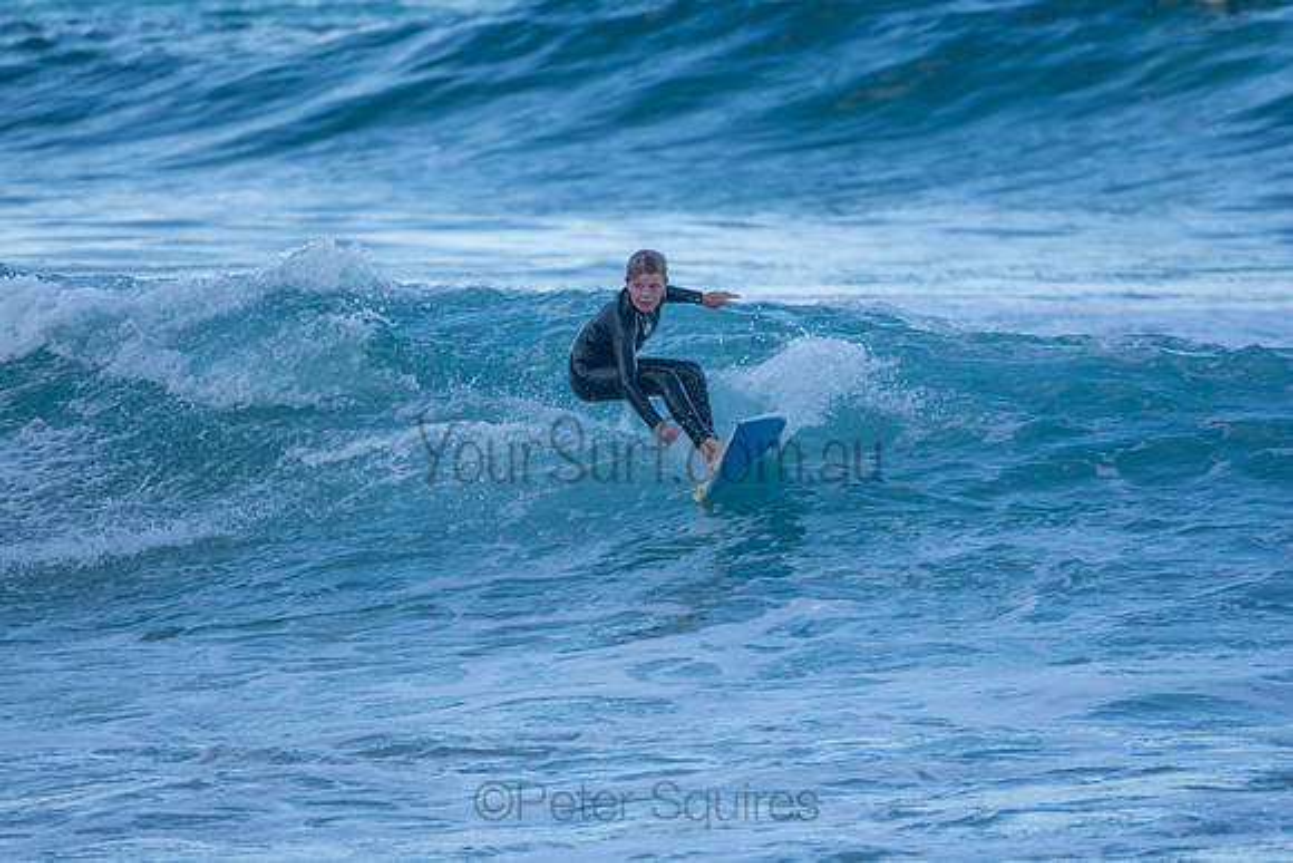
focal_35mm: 750
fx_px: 26943
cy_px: 432
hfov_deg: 2.7
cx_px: 646
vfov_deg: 1.8
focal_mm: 500
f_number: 5.6
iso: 450
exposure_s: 1/1000
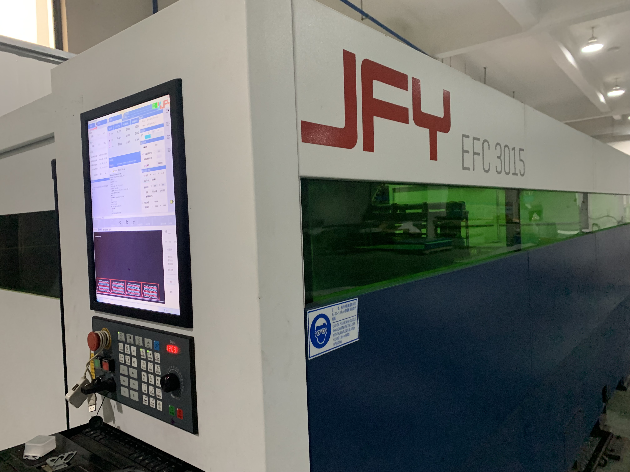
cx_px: 315
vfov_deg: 53.1
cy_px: 236
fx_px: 473
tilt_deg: -2.1
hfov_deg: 67.3
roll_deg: +1.5
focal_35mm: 26
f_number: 1.8
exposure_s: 1/50
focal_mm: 4.25
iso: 400
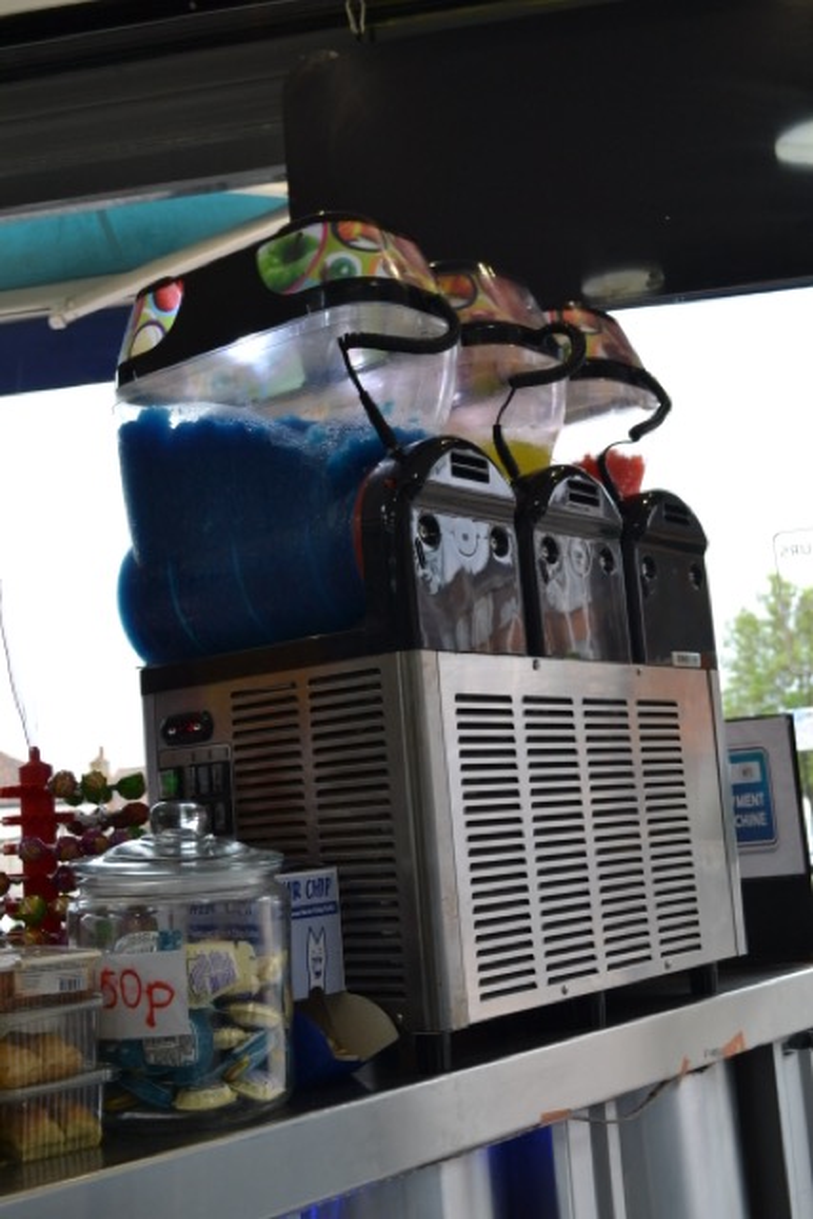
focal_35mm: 42
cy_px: 610
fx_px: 1422
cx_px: 406
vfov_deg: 46.4
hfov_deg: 31.9
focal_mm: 28
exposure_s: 1/60
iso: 320
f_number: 5.6
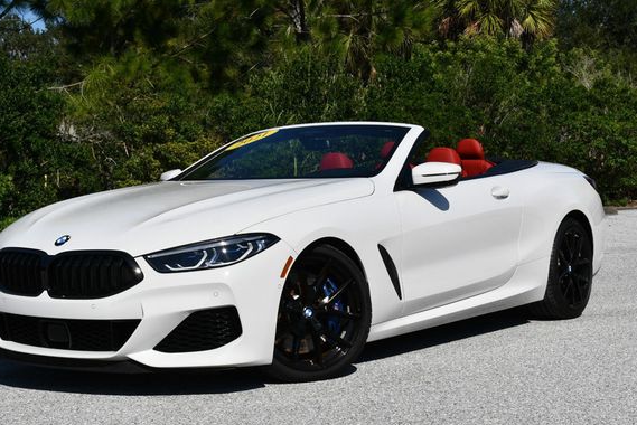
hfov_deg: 28.0
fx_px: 1275
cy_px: 202
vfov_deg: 18.9
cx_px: 287
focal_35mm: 72
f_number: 9
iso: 100
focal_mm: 32
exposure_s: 1/320
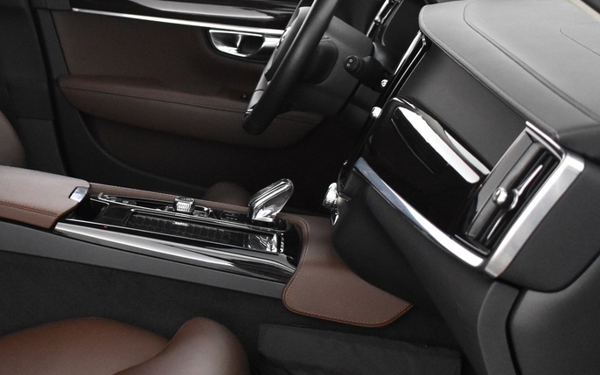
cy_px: 202
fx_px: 1063
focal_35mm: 65
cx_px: 76
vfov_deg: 20.0
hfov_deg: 30.3
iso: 2500
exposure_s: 1/30
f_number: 3.5
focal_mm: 18
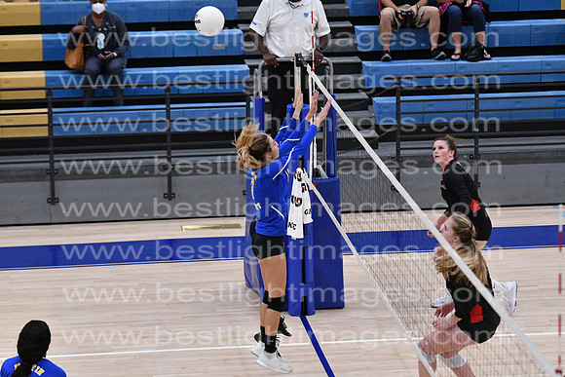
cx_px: 282
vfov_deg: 8.2
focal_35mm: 168
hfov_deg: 12.2
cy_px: 188
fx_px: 2637
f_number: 3.2
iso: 6400
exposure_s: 1/1250
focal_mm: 112
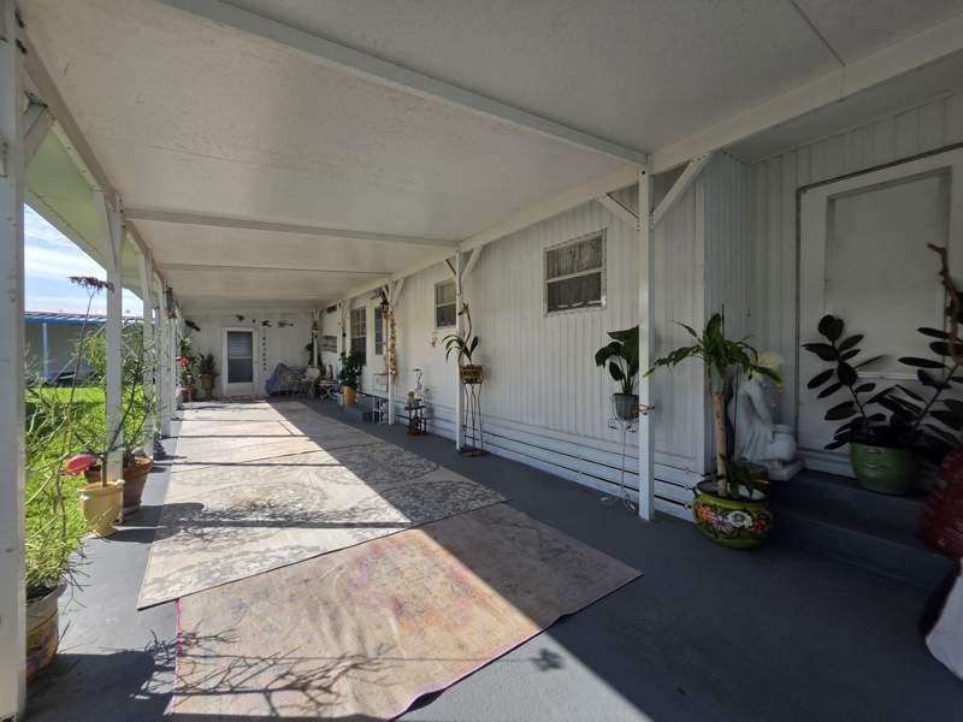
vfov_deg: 89.9
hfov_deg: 106.2
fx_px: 362
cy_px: 361
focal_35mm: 13
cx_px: 482
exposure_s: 1/1235
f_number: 1.9
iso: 40
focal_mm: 2.2
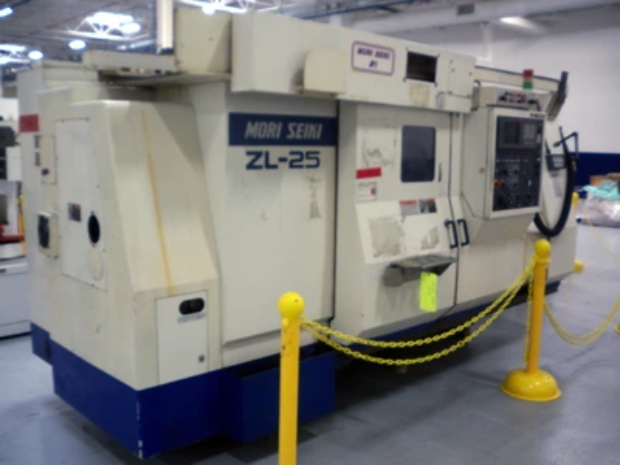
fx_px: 681
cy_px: 232
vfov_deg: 37.7
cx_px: 310
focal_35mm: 38
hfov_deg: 49.0
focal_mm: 6.3
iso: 80
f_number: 3.5
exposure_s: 1/10
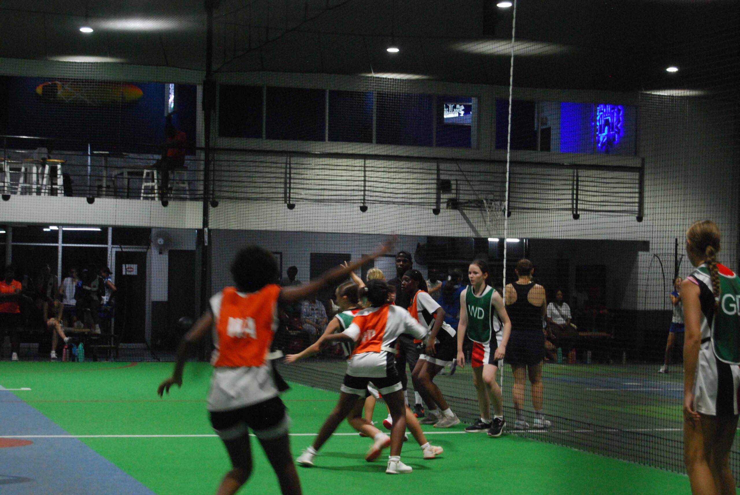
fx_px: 1698
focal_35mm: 82
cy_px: 248
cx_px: 370
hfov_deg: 24.6
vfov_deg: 16.6
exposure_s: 1/60
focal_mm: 55
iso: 1600
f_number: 5.6
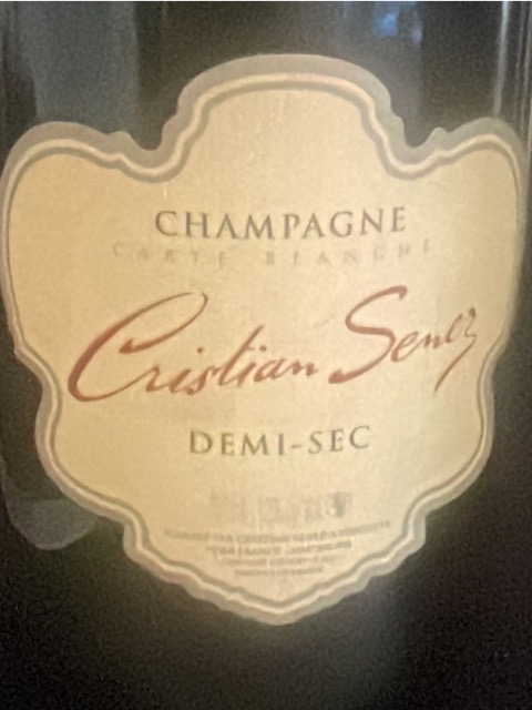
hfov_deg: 46.8
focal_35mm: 30
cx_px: 266
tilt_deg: -19.9
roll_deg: -0.3
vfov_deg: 60.0
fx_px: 615
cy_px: 355
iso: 1250
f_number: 2.4
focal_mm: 1.54
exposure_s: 1/40
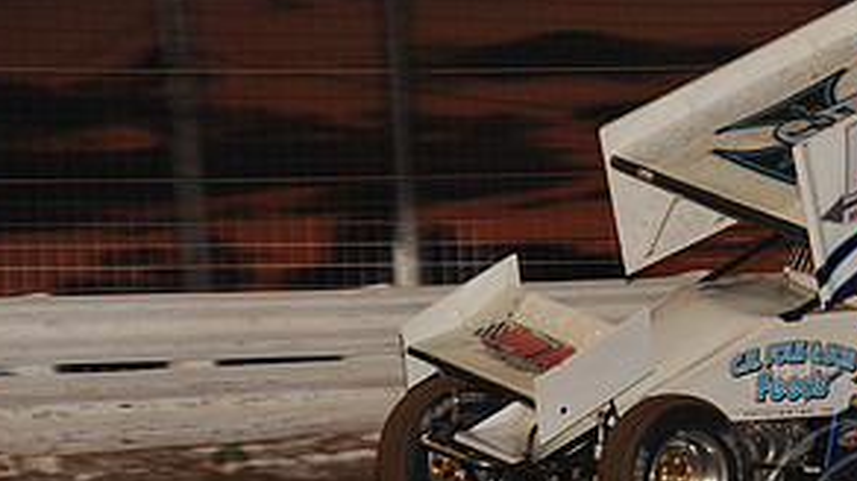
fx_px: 6383
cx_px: 813
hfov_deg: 7.7
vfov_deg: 4.3
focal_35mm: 281
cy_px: 267
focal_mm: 135
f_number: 6.3
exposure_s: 1/320
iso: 640
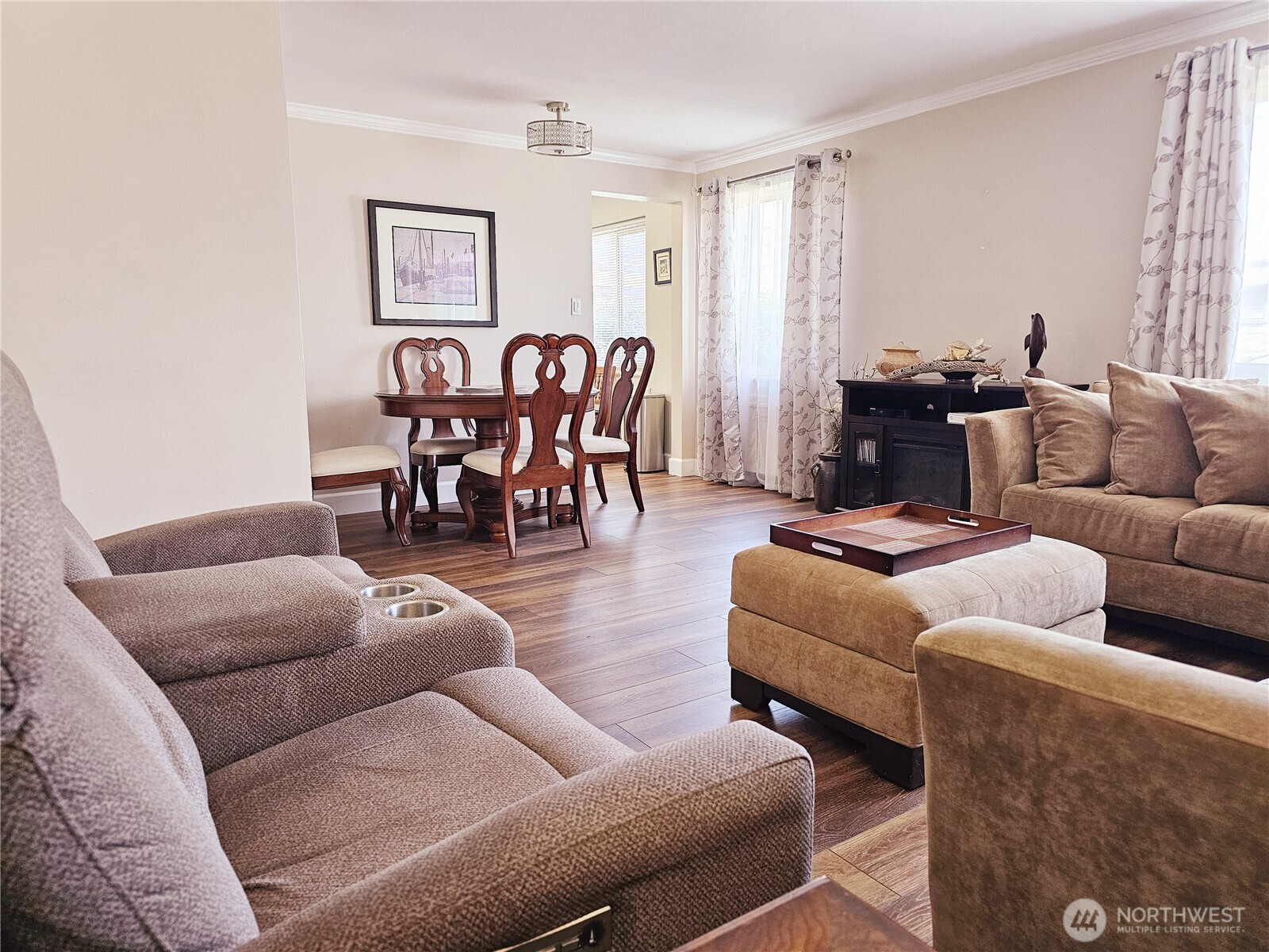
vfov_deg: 58.9
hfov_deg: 73.9
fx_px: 843
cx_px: 634
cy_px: 476
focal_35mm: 23
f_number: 1.7
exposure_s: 1/120
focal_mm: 6.3
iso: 400
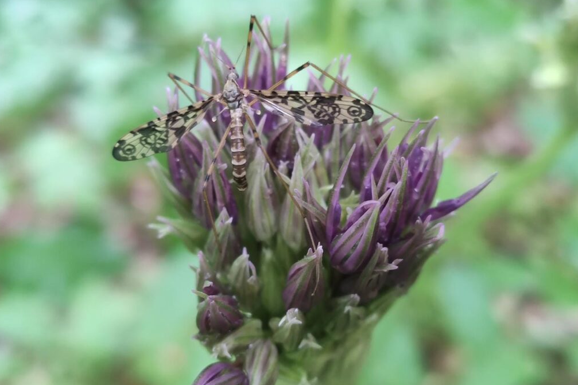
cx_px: 289
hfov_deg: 36.3
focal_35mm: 55
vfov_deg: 24.6
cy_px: 204
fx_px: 883
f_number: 1.75
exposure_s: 1/33
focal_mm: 4.77
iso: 1313
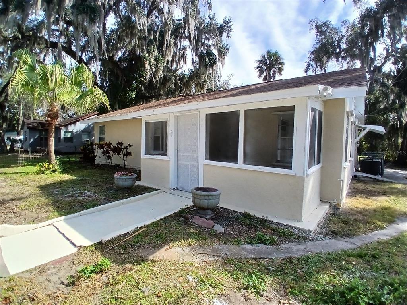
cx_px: 204
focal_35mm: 17
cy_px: 152
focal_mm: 1.4
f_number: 2.2
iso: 50
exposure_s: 1/769
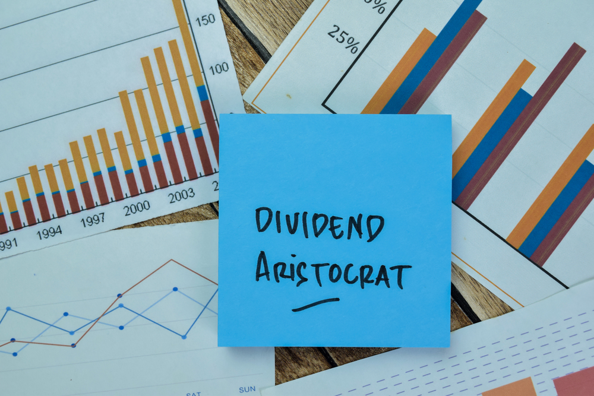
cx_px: 297
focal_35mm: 42
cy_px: 198
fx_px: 693
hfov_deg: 46.4
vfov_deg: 31.9
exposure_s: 1/100
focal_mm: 28
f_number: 7.1
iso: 800
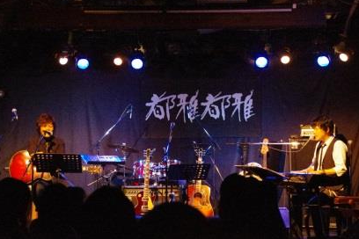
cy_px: 111
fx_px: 897
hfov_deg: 22.6
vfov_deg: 15.2
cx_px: 194
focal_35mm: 90
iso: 12800
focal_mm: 55
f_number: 6.3
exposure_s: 1/100
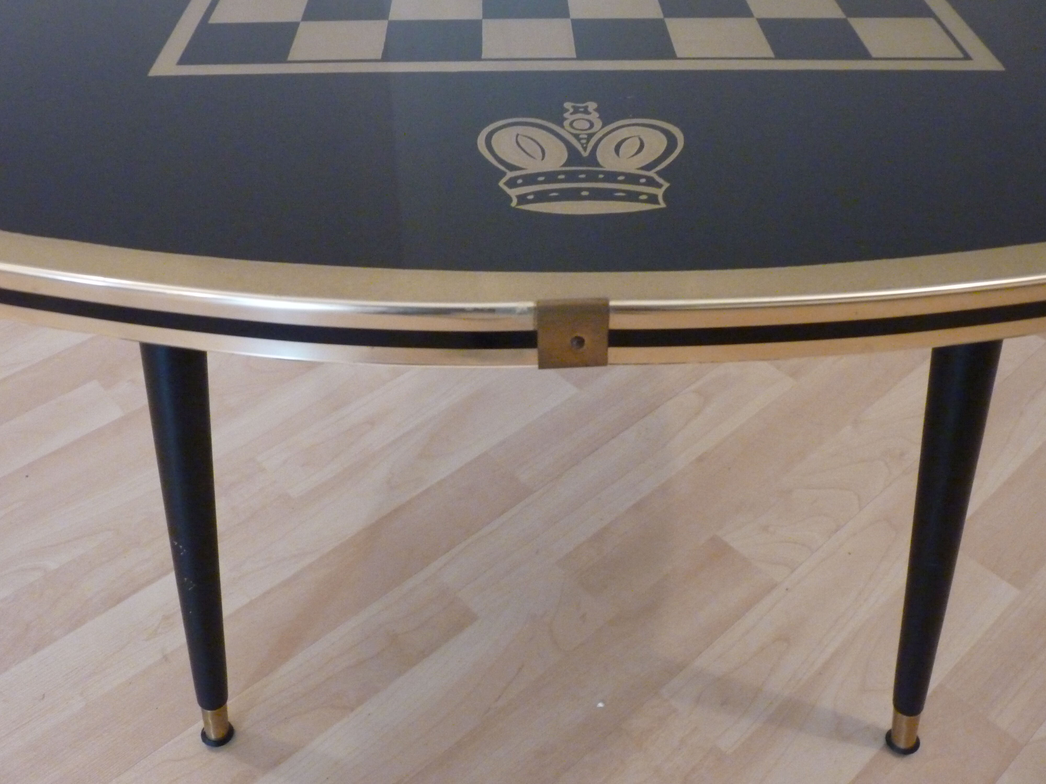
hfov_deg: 56.8
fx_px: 967
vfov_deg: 44.2
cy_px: 392
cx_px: 523
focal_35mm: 32
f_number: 3
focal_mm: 5.6
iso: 800
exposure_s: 1/30
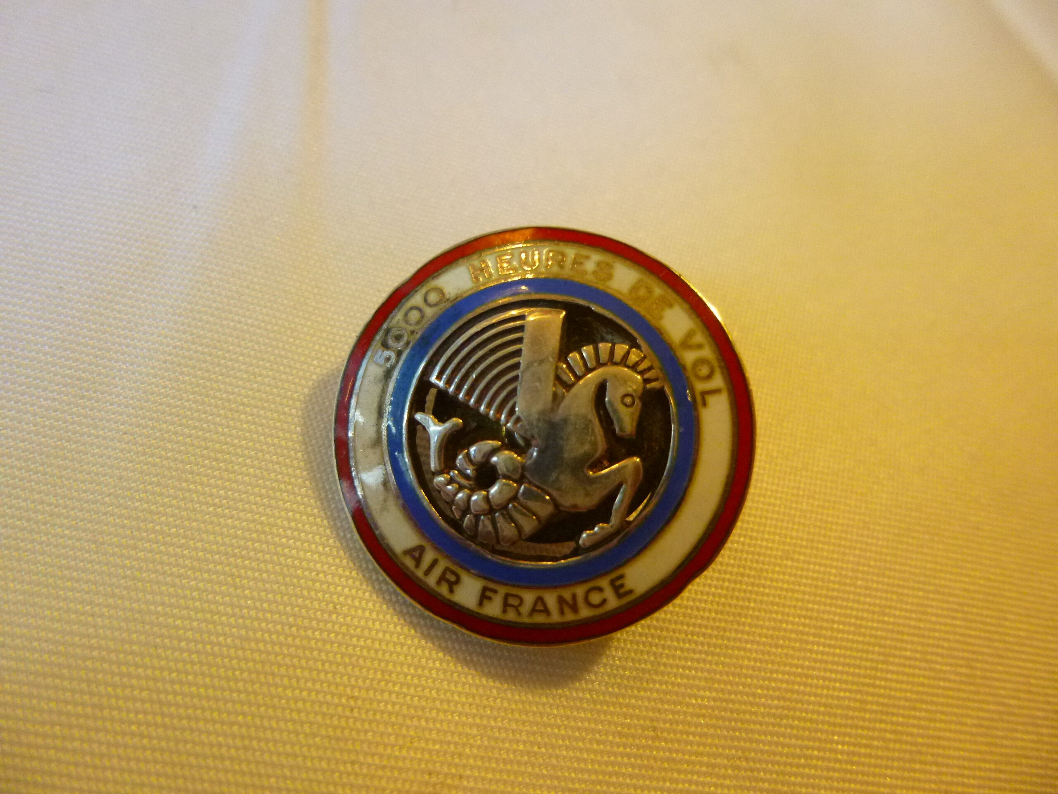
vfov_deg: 54.9
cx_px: 529
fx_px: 764
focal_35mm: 25
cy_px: 397
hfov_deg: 69.4
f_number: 3.1
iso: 400
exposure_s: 1/30
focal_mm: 4.5
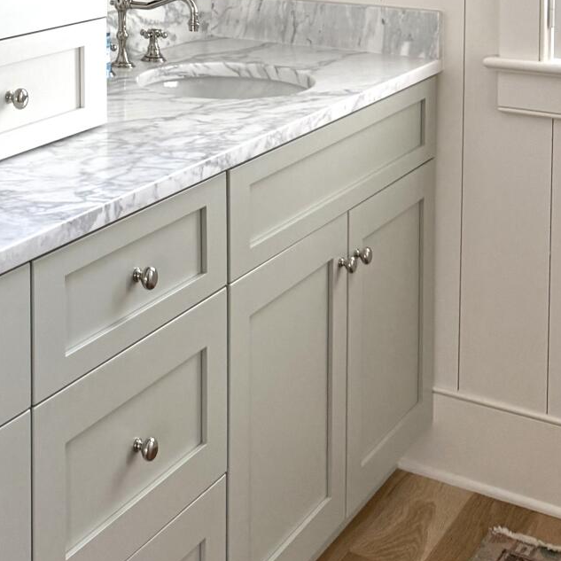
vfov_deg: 23.5
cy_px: -116
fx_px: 1228
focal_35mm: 67
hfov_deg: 24.0
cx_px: -60
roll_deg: -0.5
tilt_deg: -1.2
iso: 200
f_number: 1.78
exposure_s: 1/102
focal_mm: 6.76
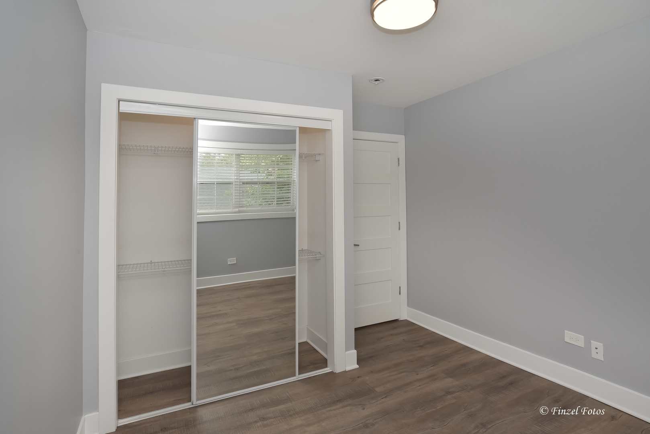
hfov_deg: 90.0
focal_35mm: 18
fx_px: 325
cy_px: 217
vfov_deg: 67.4
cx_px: 325
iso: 400
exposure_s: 1/60
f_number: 11
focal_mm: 18
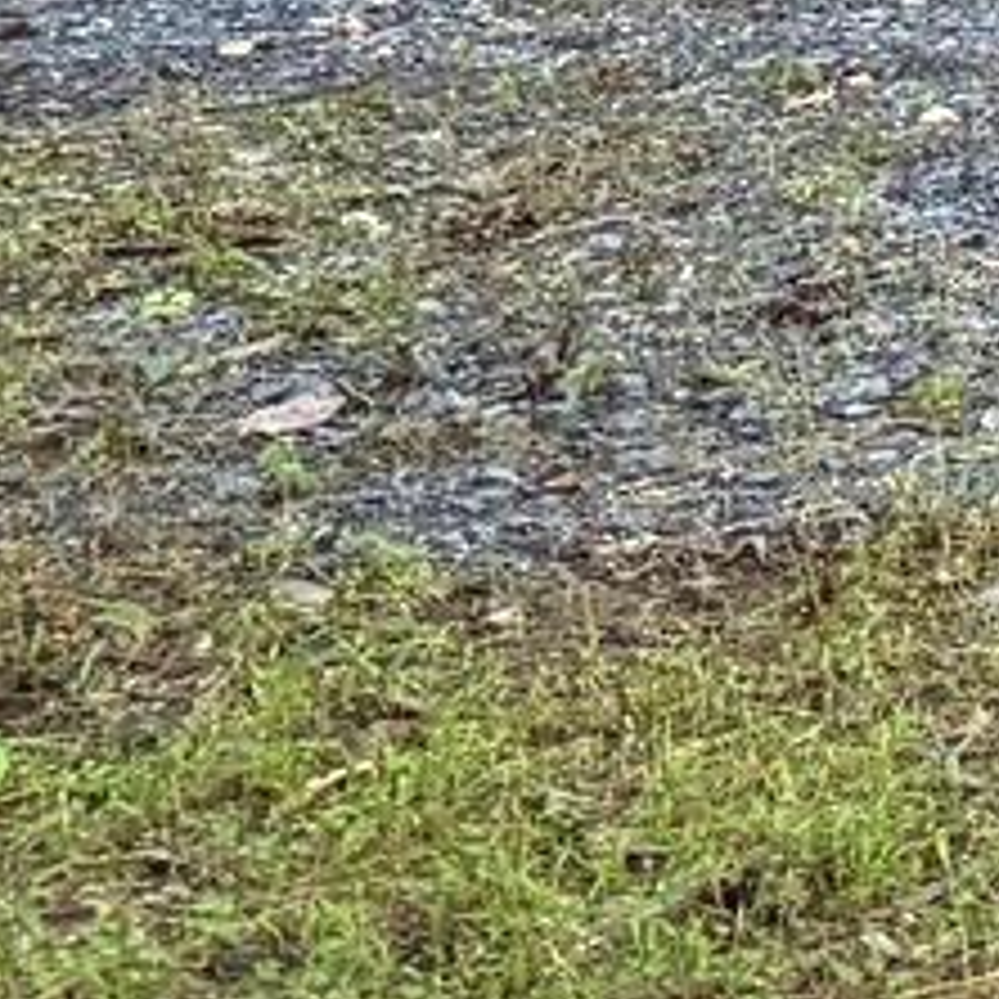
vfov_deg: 8.2
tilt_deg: -0.2
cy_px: -1472
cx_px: 4203
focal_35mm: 196
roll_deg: +0.3
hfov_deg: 6.7
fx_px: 6400
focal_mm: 6.76
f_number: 1.78
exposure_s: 1/199
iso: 200
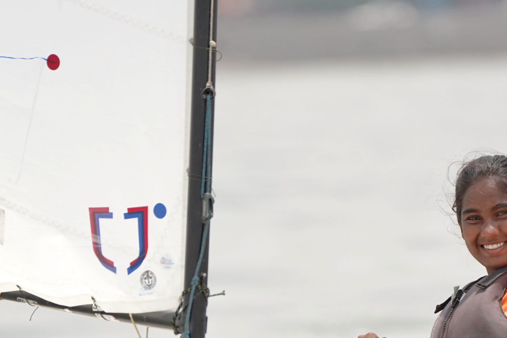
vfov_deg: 1.6
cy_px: 324
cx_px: 345
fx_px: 11843
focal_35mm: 841
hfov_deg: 2.5
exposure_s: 1/1250
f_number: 5.6
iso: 250
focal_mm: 400
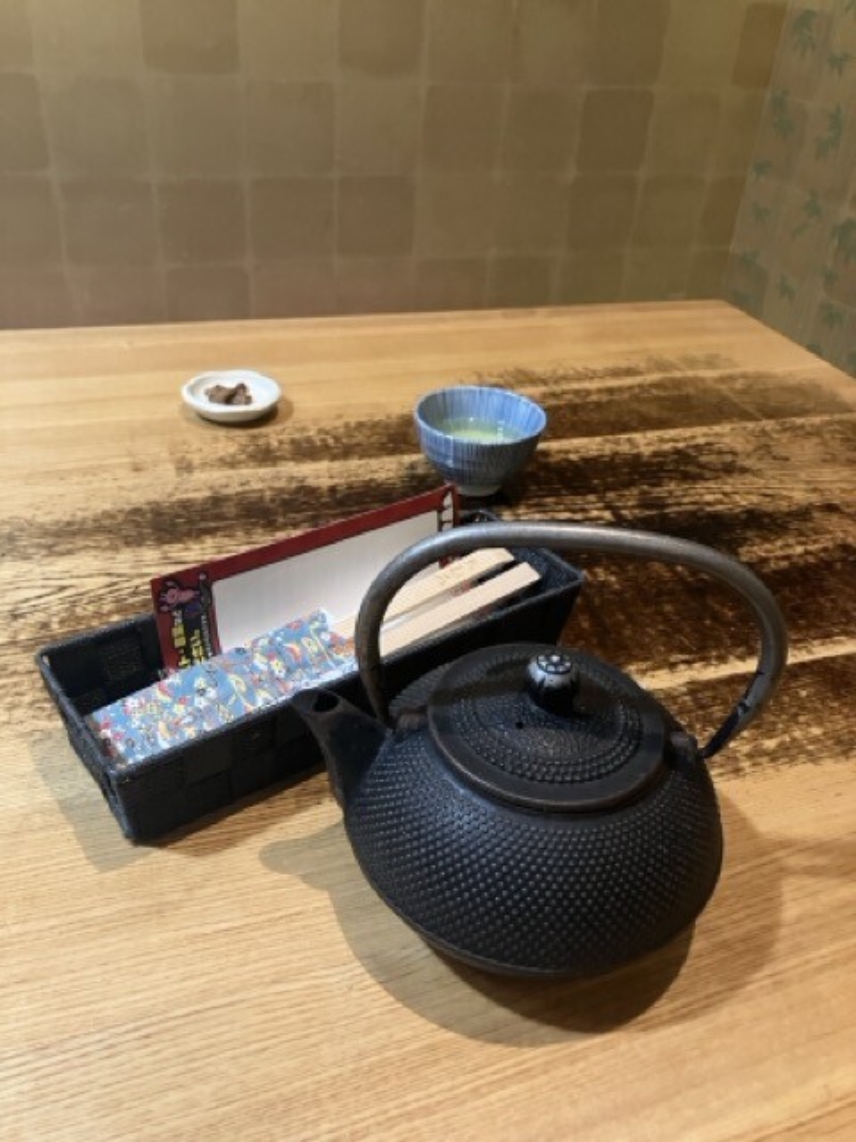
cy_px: 571
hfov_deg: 49.7
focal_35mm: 28
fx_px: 923
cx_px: 428
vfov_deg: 63.4
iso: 400
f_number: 1.8
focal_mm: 3.99
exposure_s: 1/33
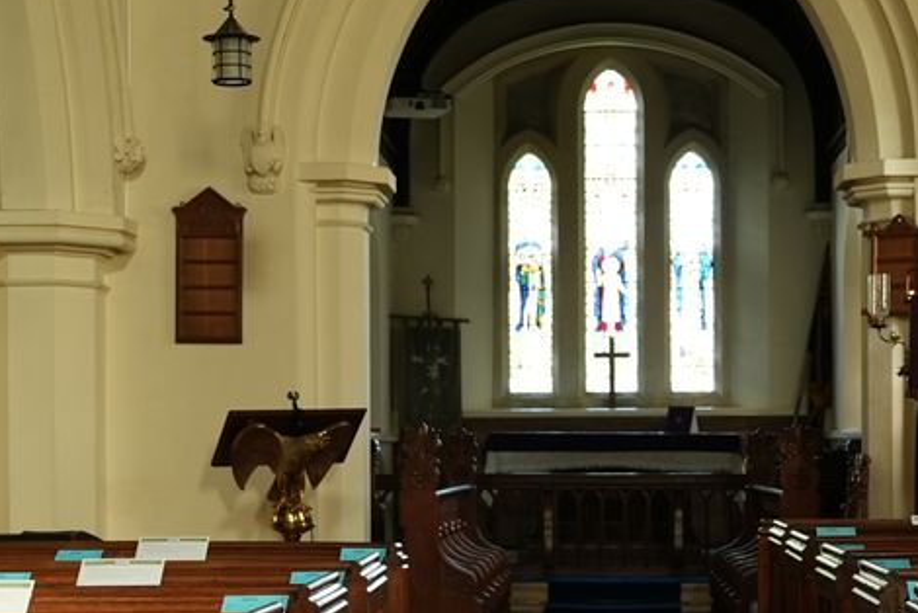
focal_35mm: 74
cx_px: 570
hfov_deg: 27.2
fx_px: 1888
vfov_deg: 18.4
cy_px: 445
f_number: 4
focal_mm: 29
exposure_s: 1/13
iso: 400
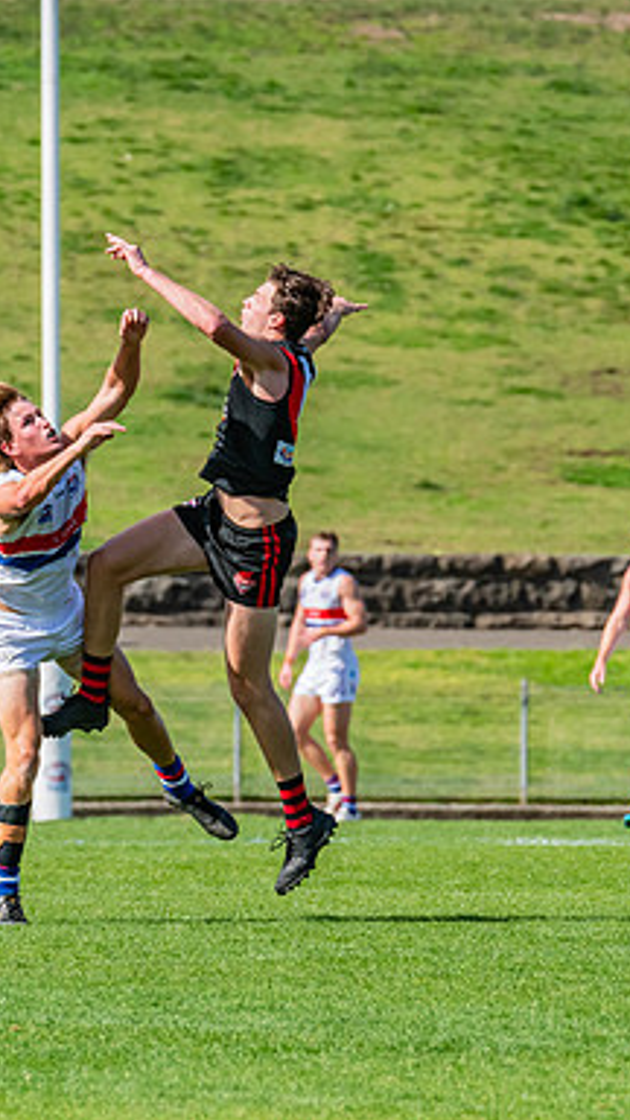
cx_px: 106
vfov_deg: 3.6
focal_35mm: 602
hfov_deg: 2.0
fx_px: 17878
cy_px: 520
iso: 800
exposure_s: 1/1600
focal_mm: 330
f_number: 9
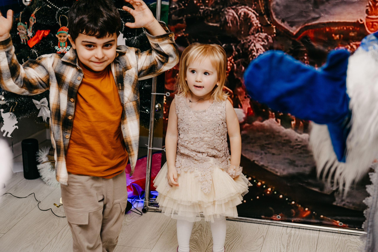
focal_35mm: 70
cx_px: 189
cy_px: 126
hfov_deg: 28.8
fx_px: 735
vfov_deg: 19.5
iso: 250
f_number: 4.5
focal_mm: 70
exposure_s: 1/160
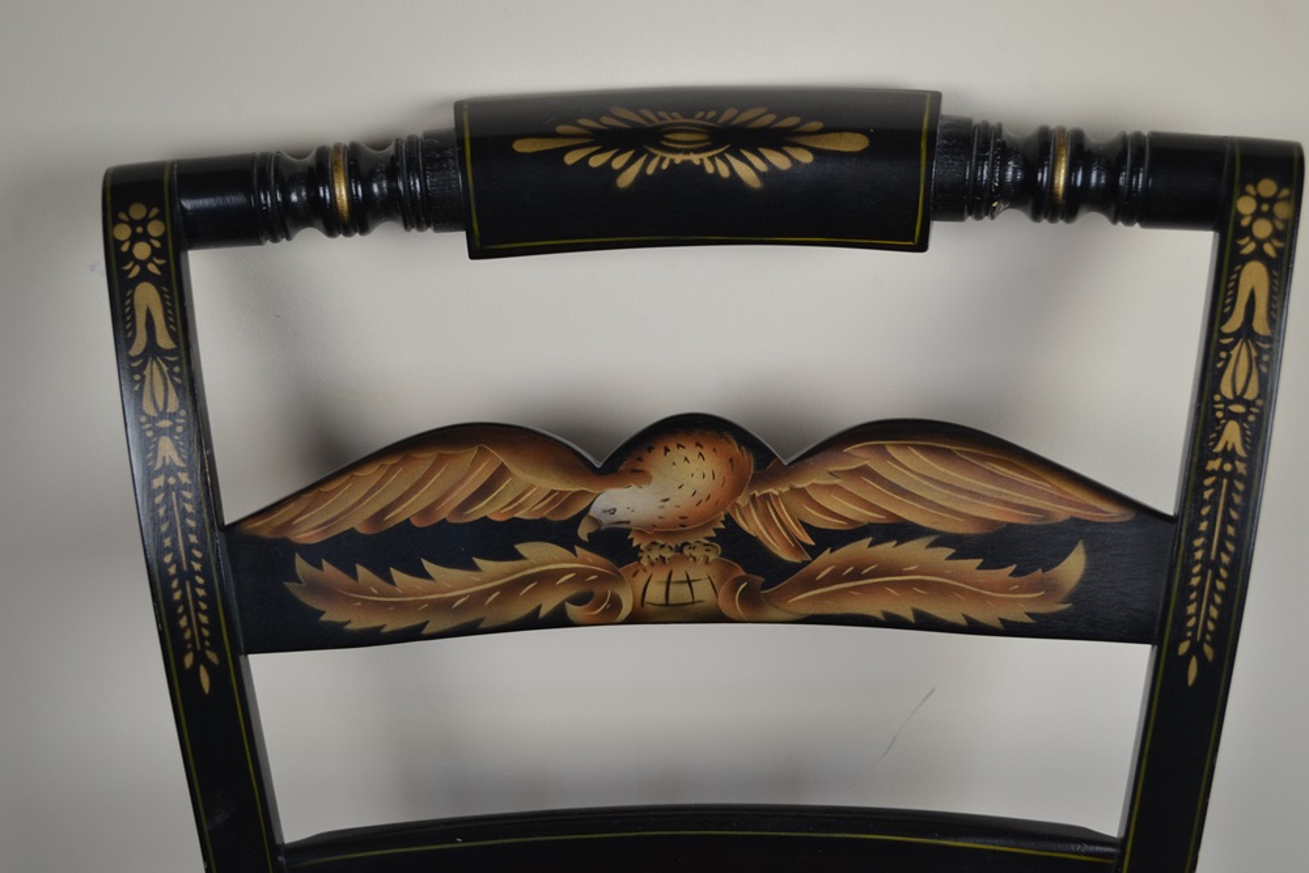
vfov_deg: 29.9
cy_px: 436
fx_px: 1636
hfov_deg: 43.6
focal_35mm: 45
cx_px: 654
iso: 400
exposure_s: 1/50
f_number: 4.5
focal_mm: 30
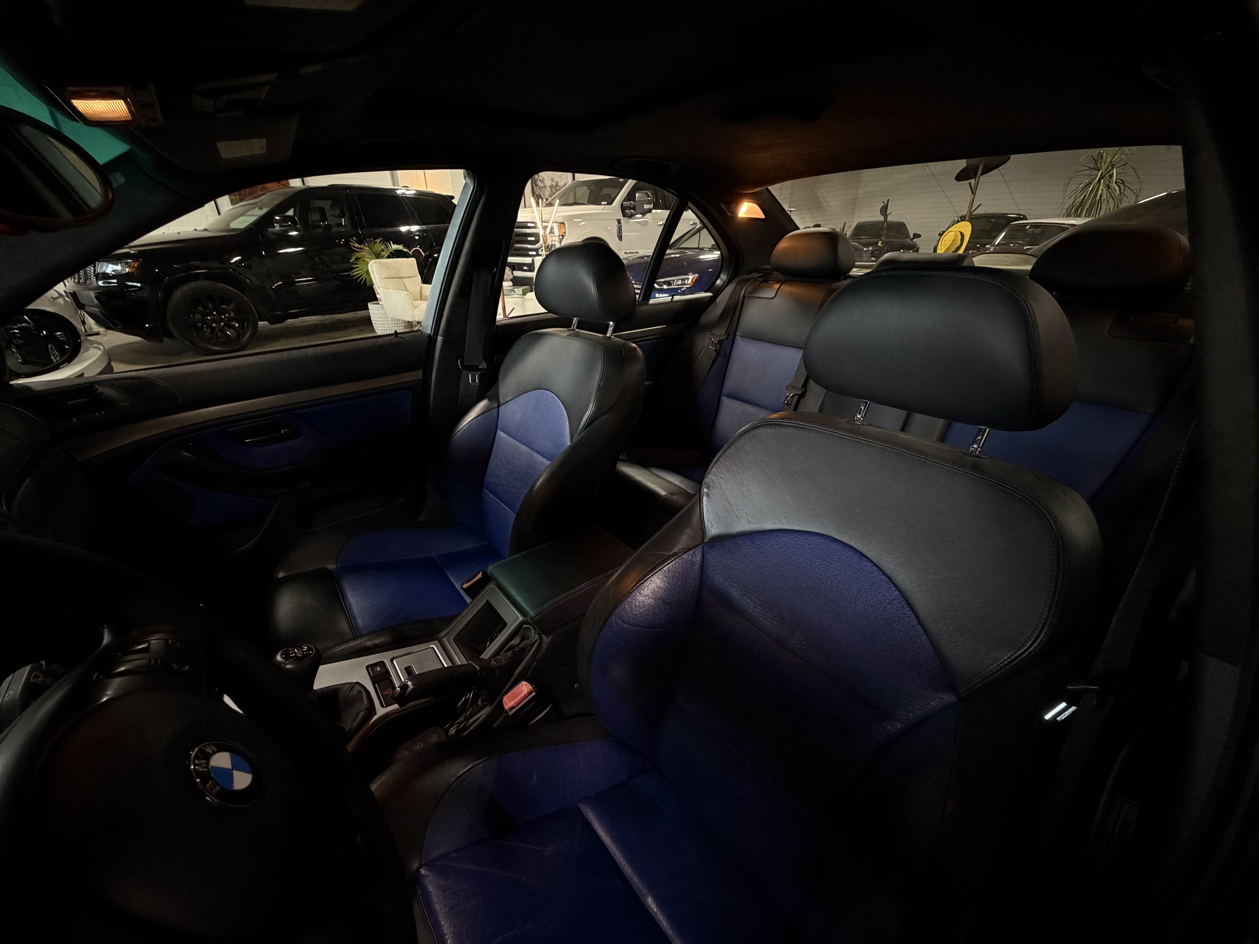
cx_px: 630
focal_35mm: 14
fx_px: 509
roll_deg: +0.8
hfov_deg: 102.1
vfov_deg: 85.7
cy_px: 472
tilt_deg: -26.1
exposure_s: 1/60
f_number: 2.2
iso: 400
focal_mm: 2.22
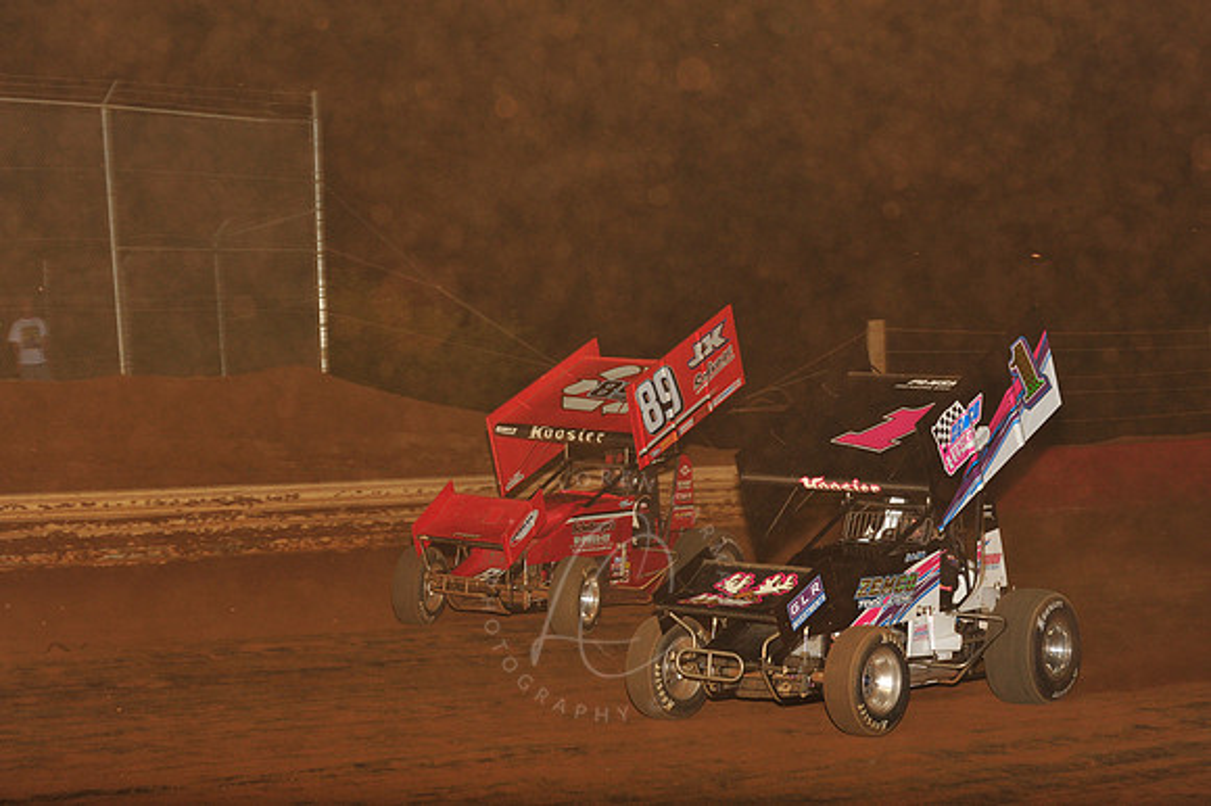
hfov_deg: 25.4
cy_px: 403
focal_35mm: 80
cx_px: 606
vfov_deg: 17.0
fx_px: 2689
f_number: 7.1
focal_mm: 80
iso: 1000
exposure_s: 1/320
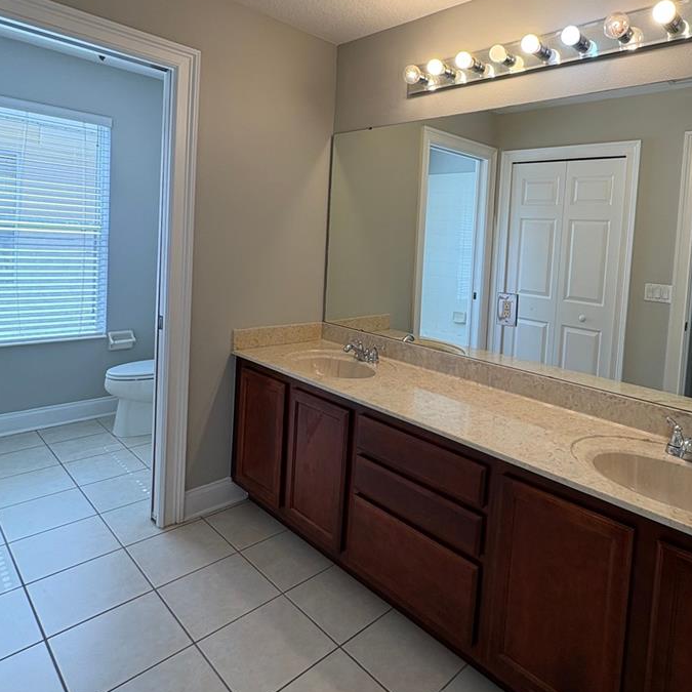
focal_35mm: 22
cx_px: 408
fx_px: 498
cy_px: 271
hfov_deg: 69.1
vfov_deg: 68.8
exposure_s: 1/143
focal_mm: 2.22
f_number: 2.2
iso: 40
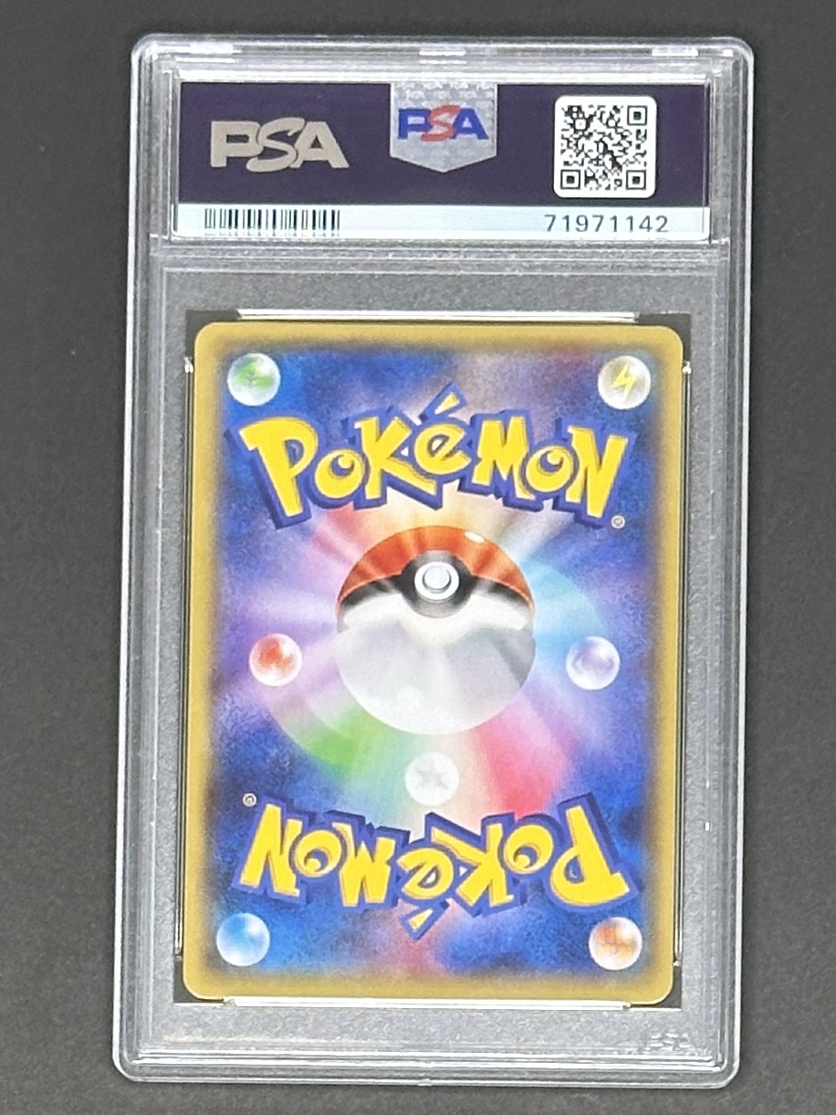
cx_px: 418
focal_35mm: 48
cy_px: 558
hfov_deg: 30.3
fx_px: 1545
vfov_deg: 39.7
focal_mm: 6.86
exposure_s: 1/33
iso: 200
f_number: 1.78
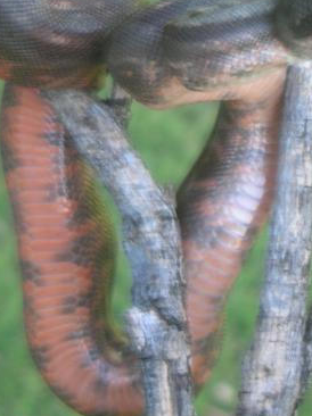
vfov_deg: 10.6
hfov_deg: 8.0
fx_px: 2238
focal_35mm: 186
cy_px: 64
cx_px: 190
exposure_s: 1/6.6
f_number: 5.4
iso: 50
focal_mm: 17.4
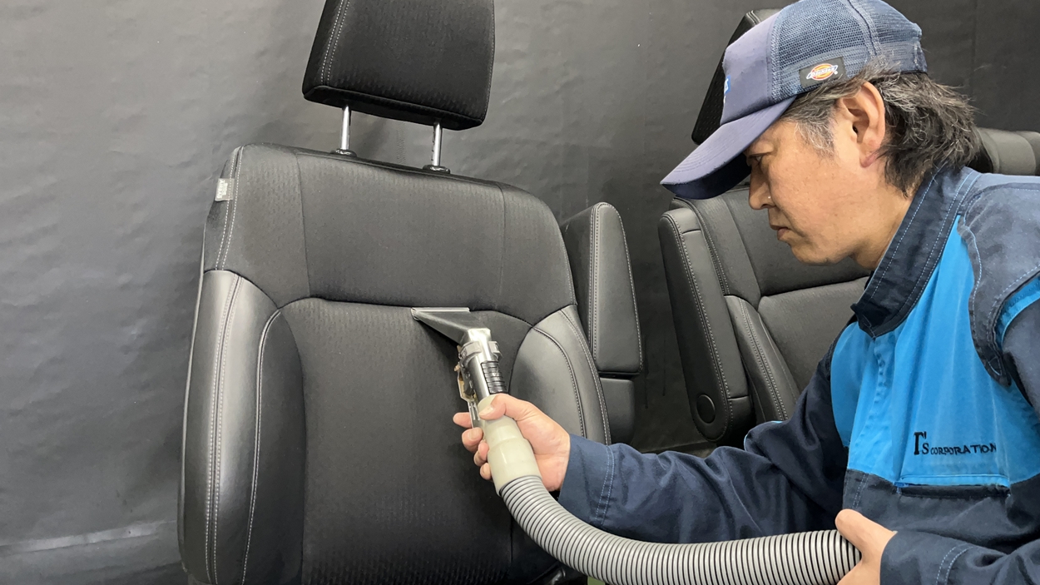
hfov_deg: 66.1
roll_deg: +0.0
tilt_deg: -6.7
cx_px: 531
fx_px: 800
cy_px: 321
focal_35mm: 29
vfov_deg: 40.1
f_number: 1.6
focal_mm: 5.1
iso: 500
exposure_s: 1/60
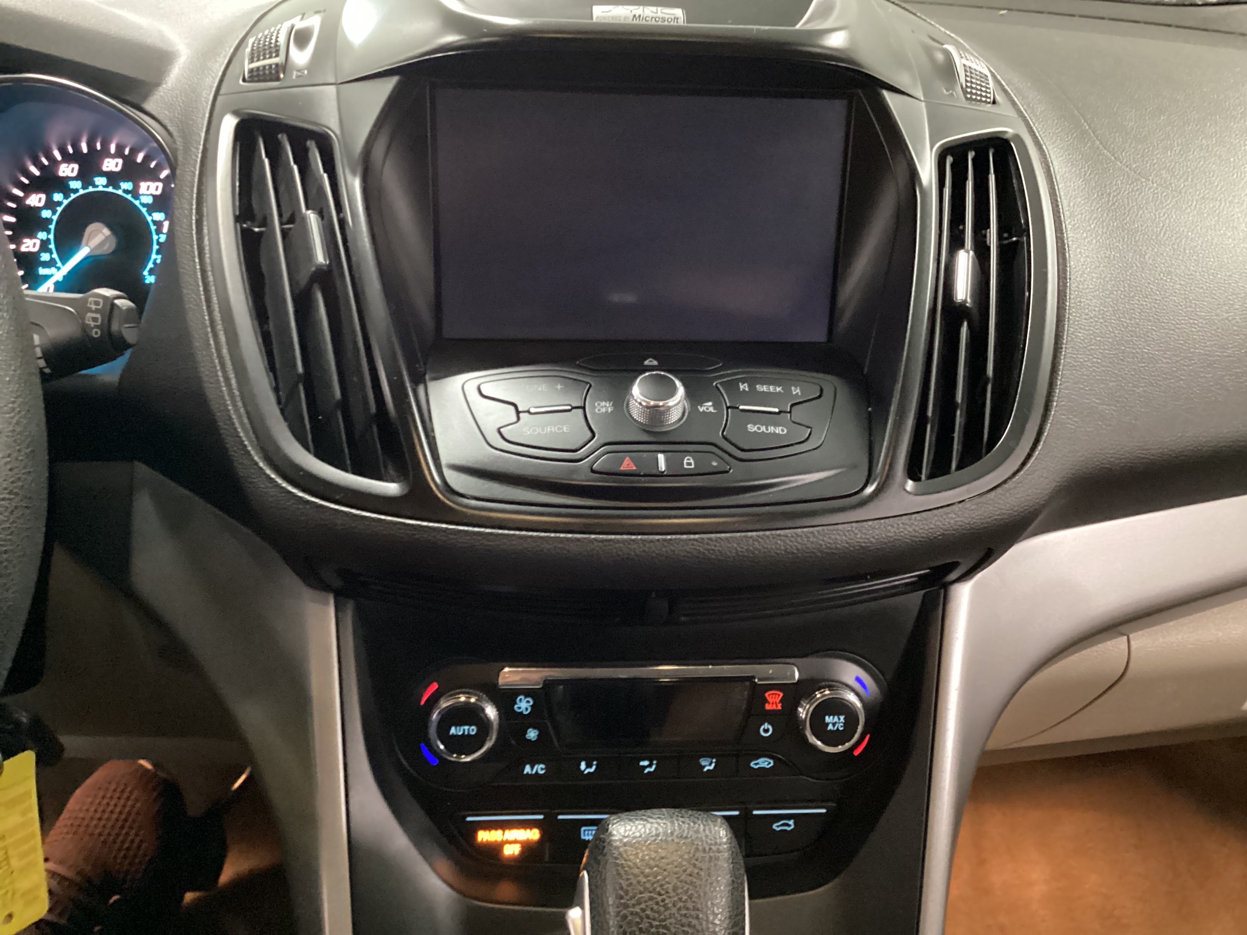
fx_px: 1117
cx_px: 624
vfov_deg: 45.4
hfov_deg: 58.4
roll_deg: -3.2
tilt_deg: -28.7
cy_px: 468
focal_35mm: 31
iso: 640
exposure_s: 1/17
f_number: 2.4
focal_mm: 3.3
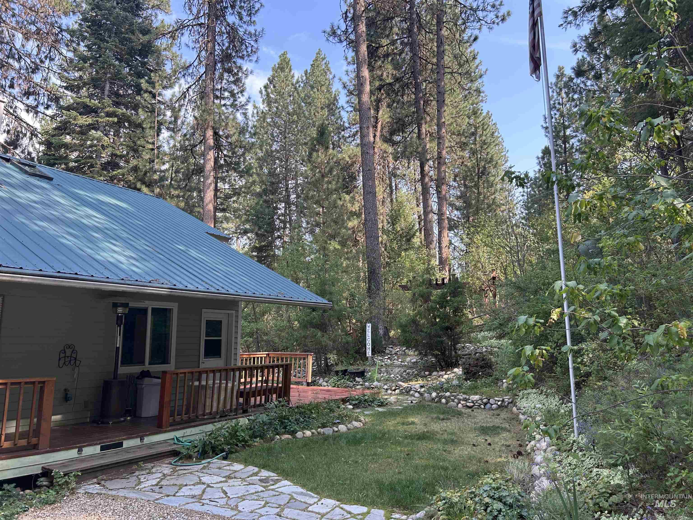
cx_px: 346
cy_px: 260
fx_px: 521
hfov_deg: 67.3
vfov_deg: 53.1
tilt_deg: +6.5
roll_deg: -0.8
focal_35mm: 26
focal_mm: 5.7
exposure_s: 1/392
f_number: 1.5
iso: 50
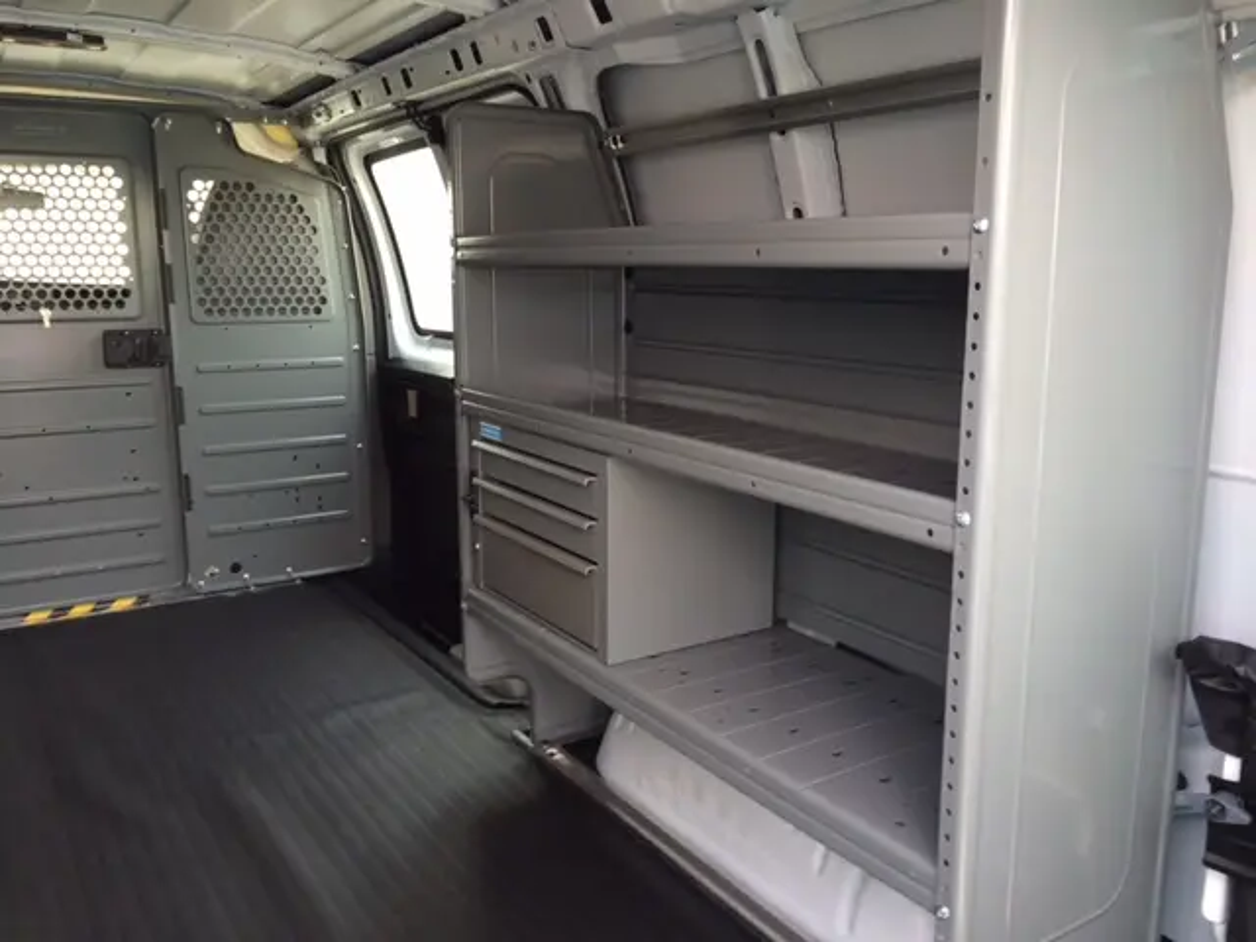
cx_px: 628
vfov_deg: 46.8
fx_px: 1089
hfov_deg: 60.0
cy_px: 471
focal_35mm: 30
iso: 40
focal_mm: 4.12
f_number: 2.2
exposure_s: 1/60
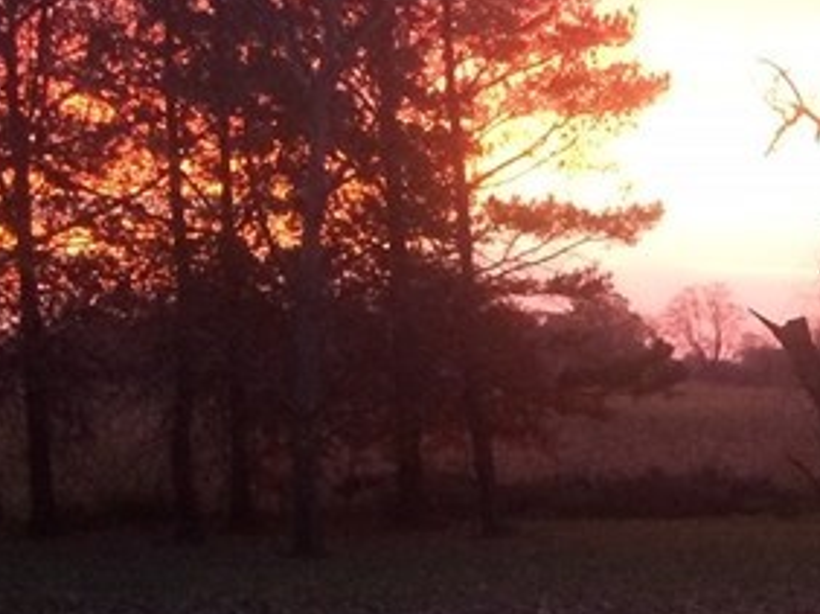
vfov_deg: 13.4
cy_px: 582
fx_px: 2580
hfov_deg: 16.5
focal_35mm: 109
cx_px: 1210
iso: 320
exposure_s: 1/30
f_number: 2.2
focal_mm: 4.12
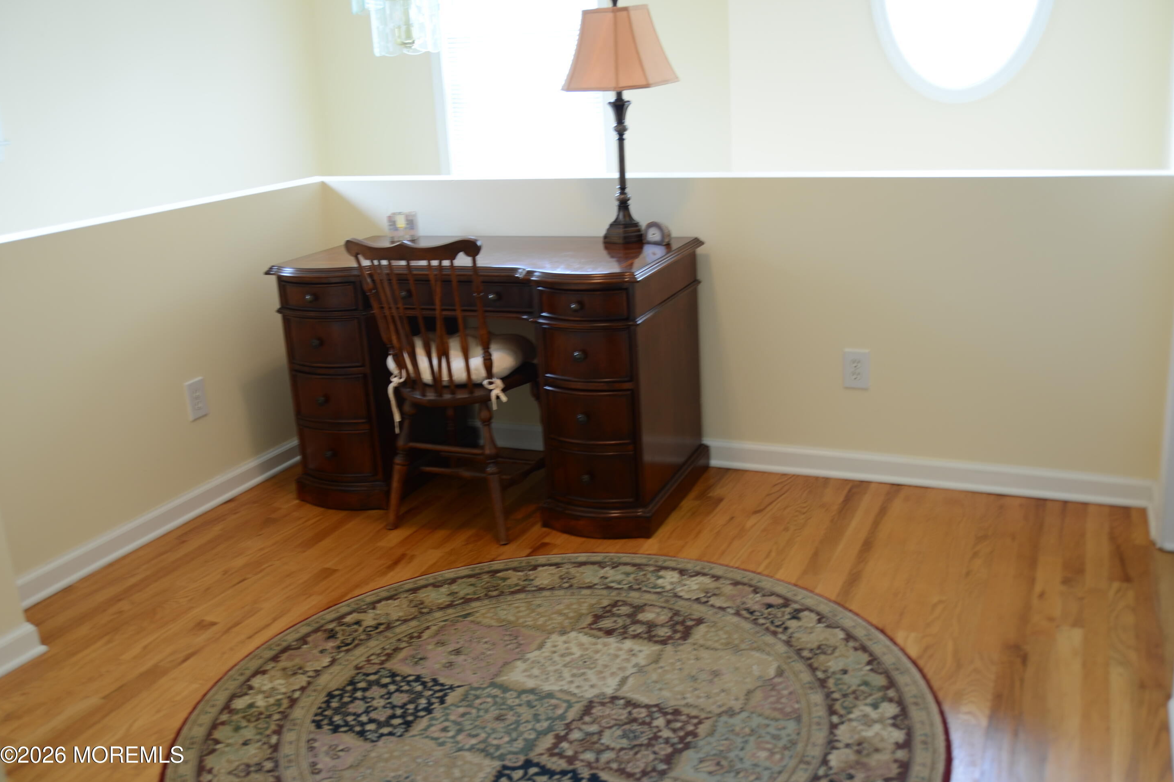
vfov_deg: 38.9
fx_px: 1109
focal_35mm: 34
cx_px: 604
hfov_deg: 55.8
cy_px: 390
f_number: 3.8
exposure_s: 1/8
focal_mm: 22
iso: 100
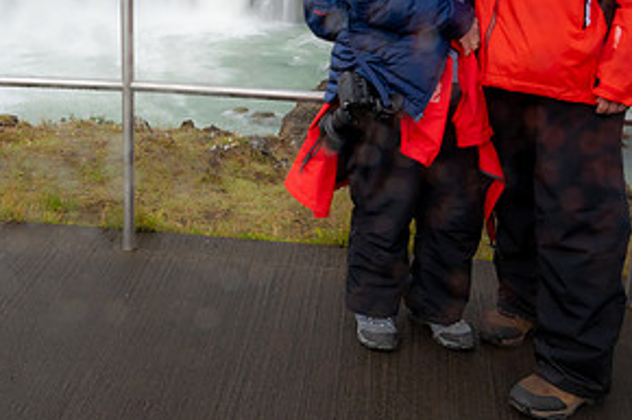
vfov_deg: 27.4
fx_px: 842
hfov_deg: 39.9
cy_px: 71
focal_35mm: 48
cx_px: 153
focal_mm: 24
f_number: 22
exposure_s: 1/1.67
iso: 64
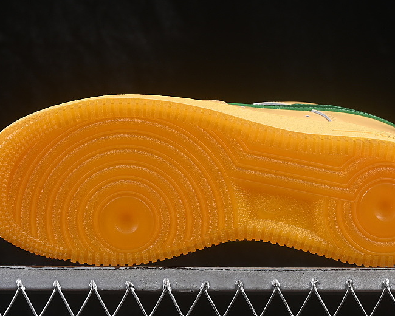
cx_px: 213
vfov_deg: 13.2
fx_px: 1368
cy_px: 131
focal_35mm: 117
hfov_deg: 16.4
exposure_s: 1/80
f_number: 8
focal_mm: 50
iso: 160
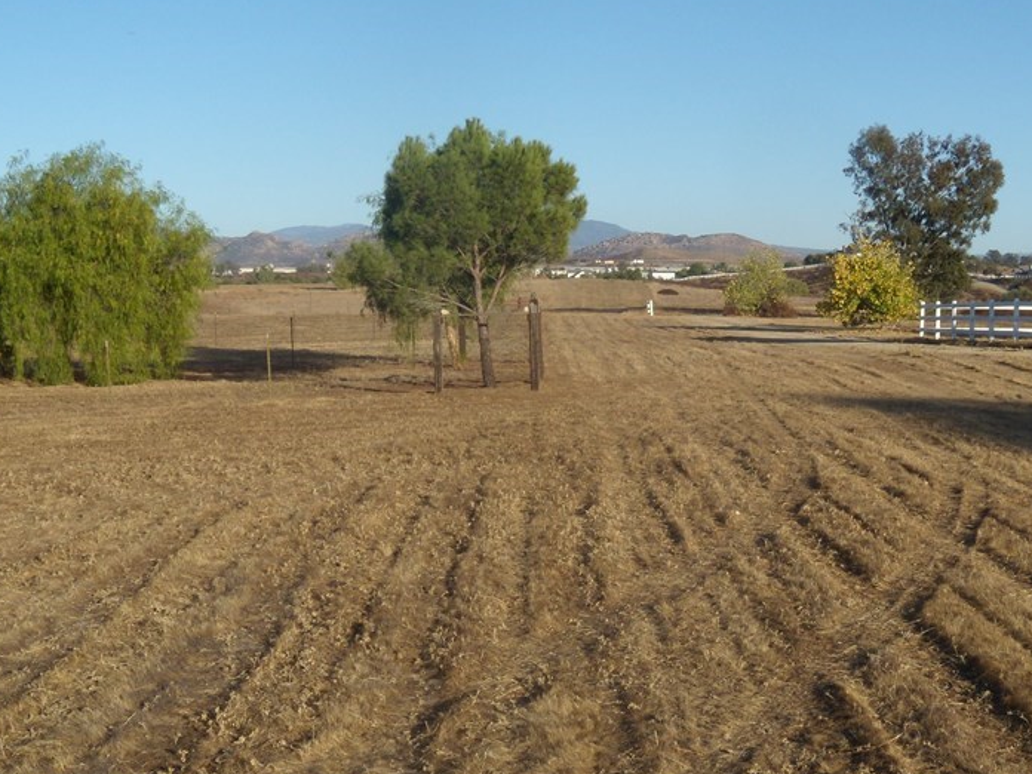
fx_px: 1580
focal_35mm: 53
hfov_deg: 35.9
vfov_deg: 27.5
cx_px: 667
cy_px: 434
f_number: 8.5
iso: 80
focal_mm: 6.4
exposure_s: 1/200
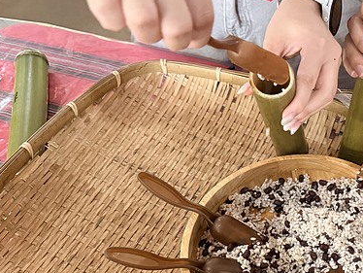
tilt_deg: -44.4
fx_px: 525
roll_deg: -0.4
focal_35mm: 50
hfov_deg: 36.0
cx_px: 321
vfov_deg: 29.1
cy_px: 140
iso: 640
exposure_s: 1/60
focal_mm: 6.76
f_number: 1.78
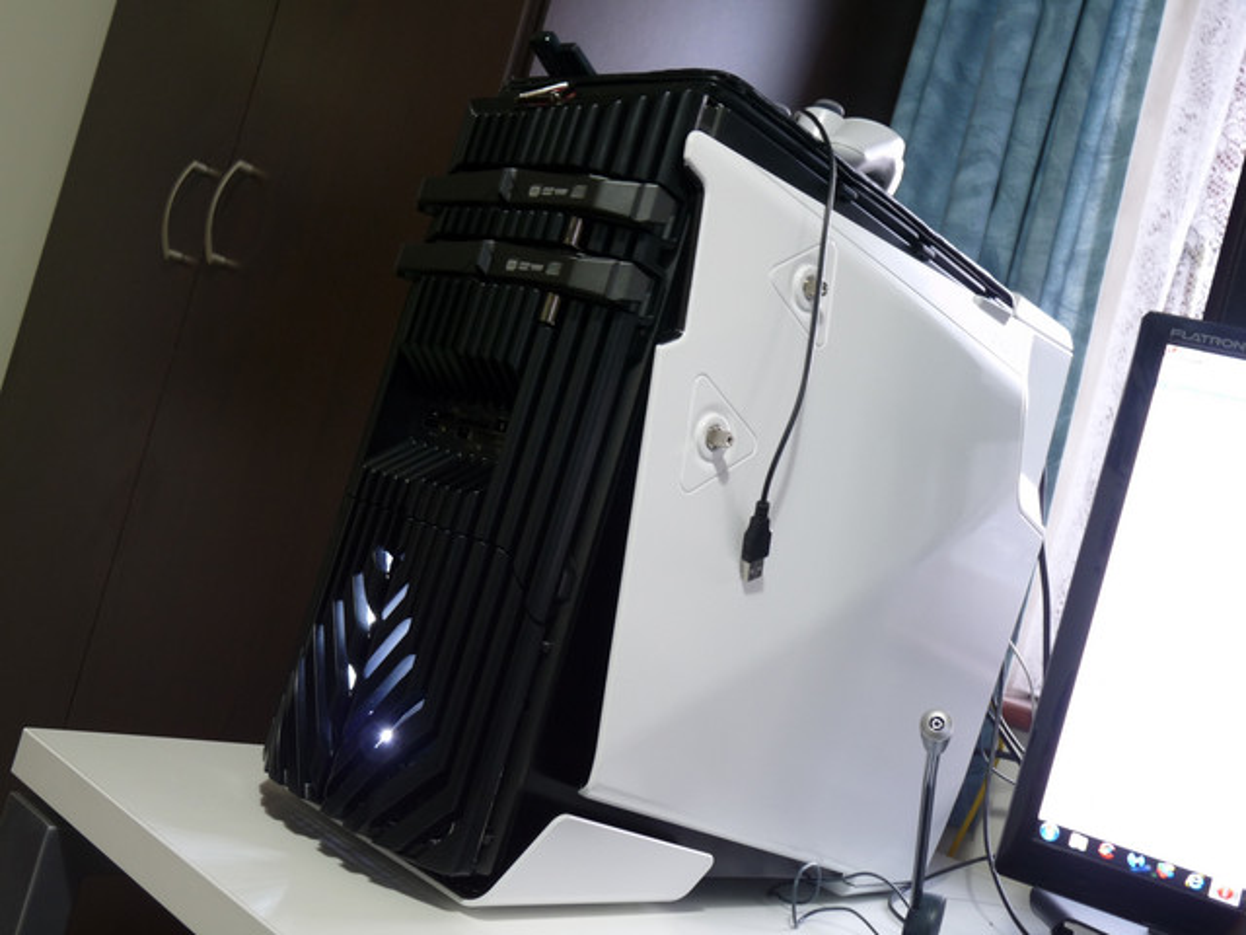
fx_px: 1332
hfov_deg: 50.1
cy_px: 468
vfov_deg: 38.7
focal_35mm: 37
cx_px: 623
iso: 100
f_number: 3
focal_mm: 6.5
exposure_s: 1/4
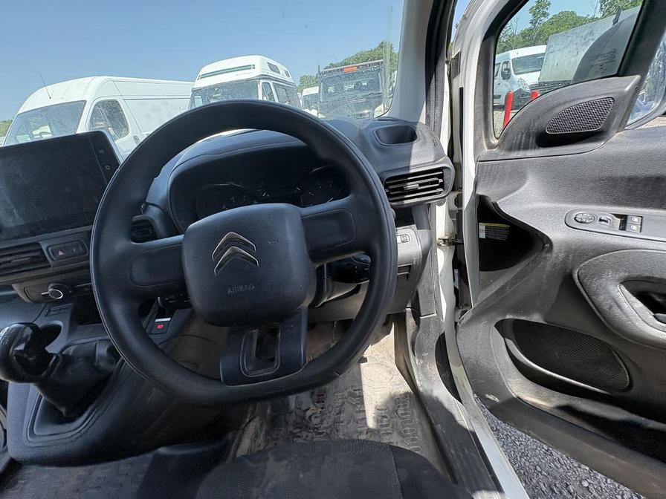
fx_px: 269
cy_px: 250
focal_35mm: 14
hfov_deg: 102.1
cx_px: 333
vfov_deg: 85.7
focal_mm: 2.22
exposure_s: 1/291
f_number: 2.2
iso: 64
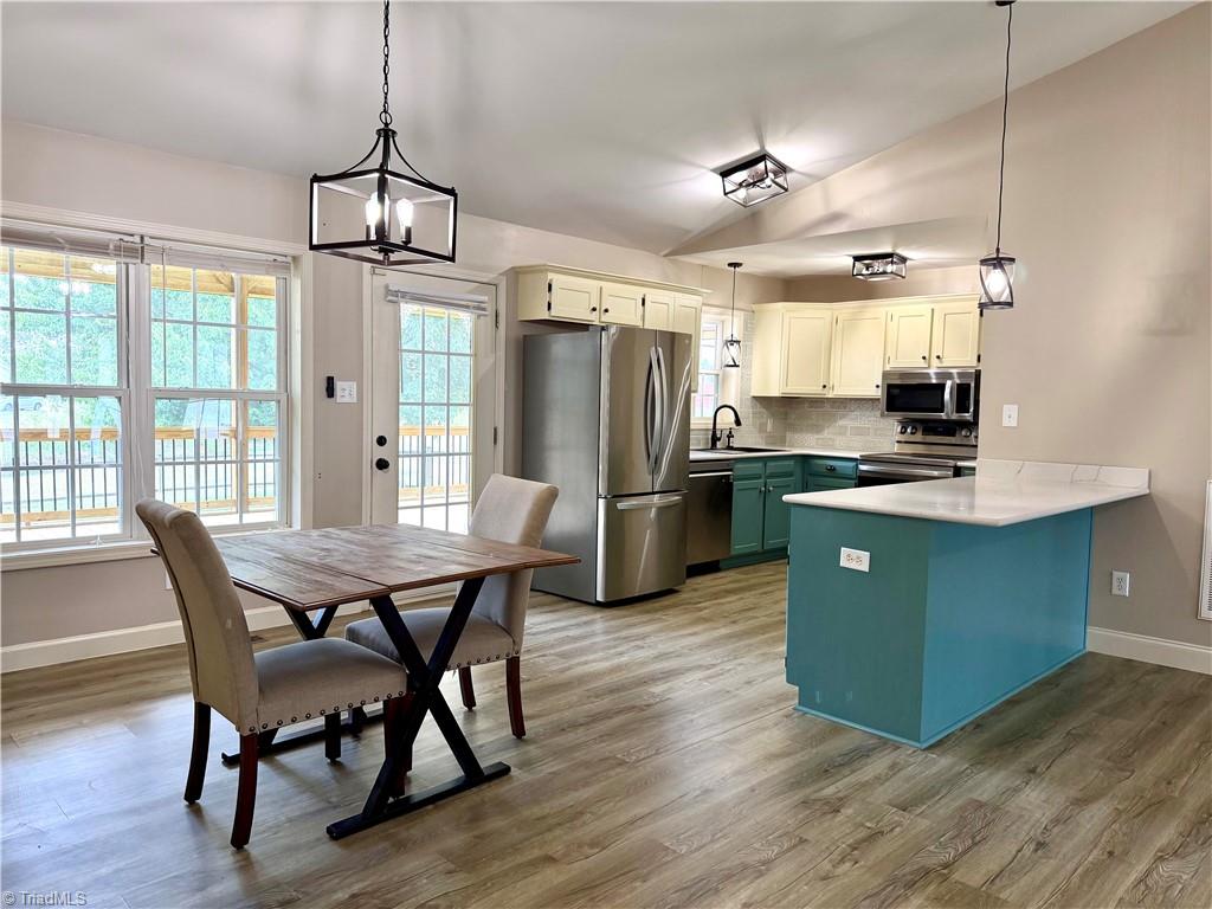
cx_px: 606
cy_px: 454
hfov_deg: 71.6
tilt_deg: -3.9
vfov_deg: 56.8
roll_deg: -1.0
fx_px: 840
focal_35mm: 24
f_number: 1.78
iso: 200
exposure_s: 1/120
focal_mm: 6.76
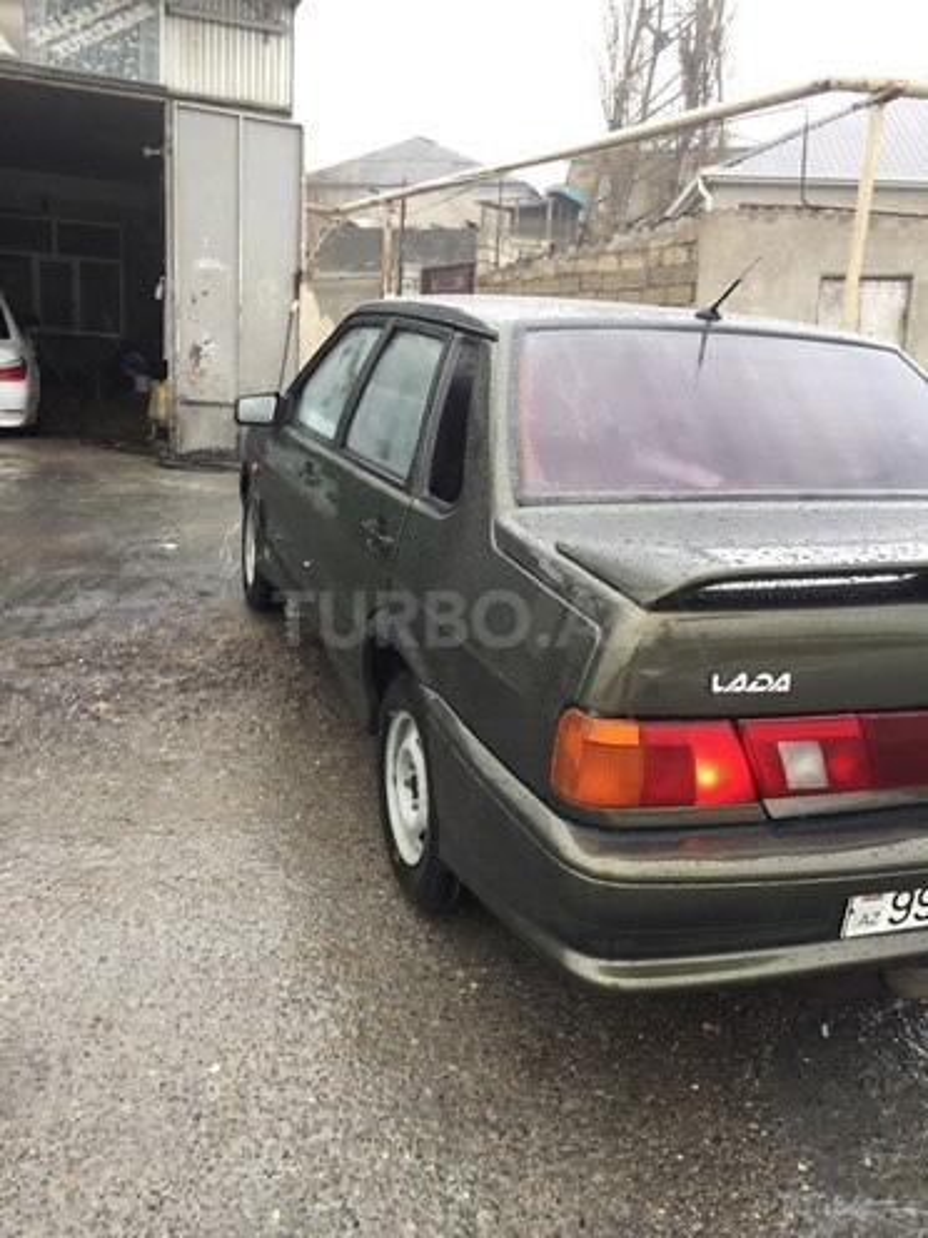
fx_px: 1037
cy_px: 619
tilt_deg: -11.2
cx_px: 464
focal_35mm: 29
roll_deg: -2.8
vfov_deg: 61.7
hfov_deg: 48.2
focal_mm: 4.15
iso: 32
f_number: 2.2
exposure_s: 1/100
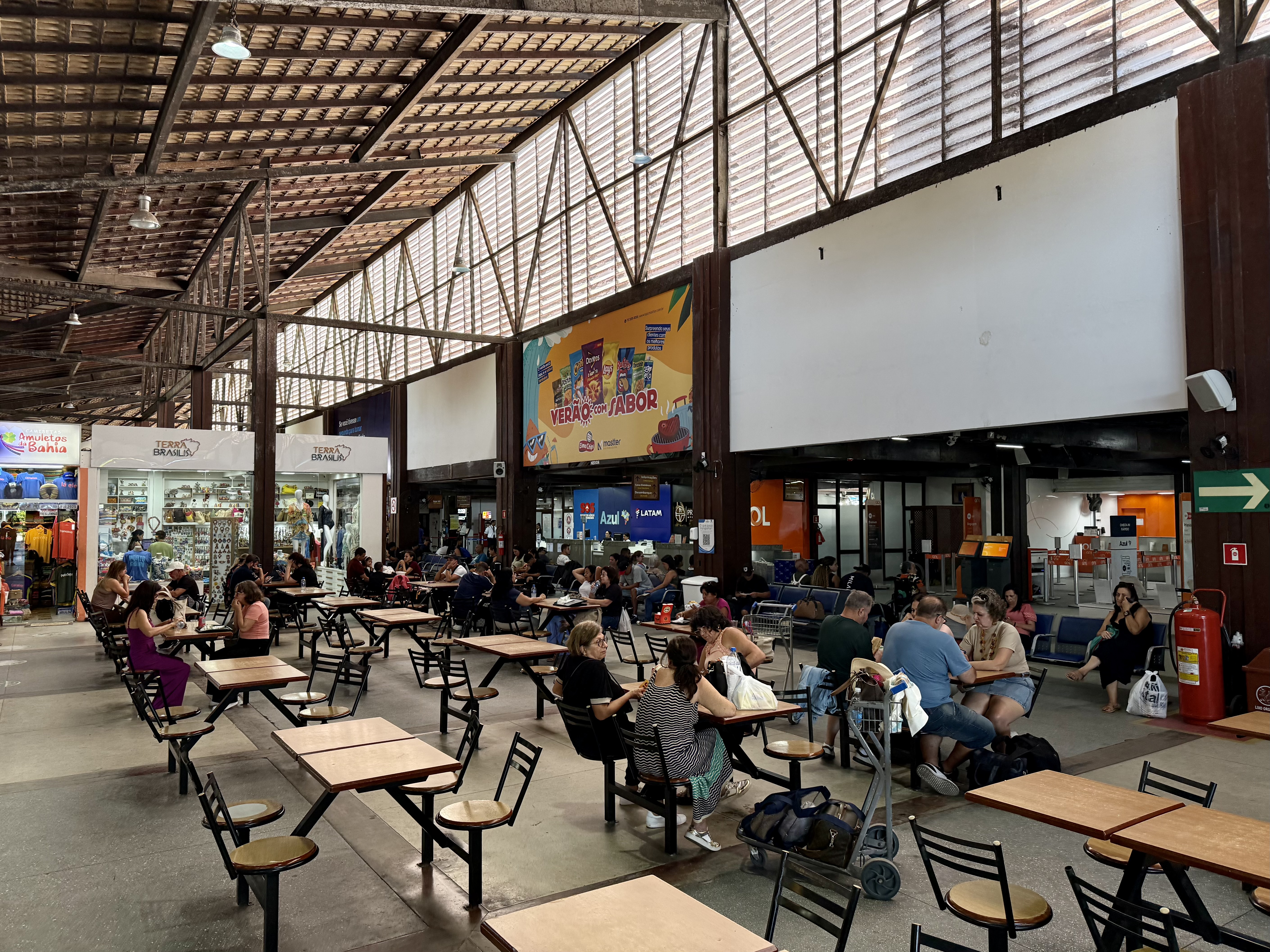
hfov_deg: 71.6
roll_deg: -0.5
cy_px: 476
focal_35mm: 24
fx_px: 880
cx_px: 635
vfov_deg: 56.8
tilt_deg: +2.5
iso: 200
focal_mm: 6.76
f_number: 1.78
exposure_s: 1/215
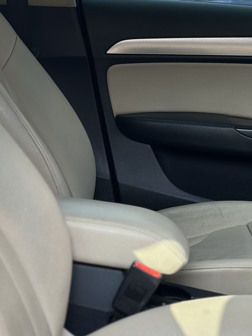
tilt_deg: -5.6
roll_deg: -0.8
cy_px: 77
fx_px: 1038
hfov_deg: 13.7
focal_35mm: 107
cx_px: 236
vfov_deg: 18.2
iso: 80
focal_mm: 6.86
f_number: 1.78
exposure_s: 1/830
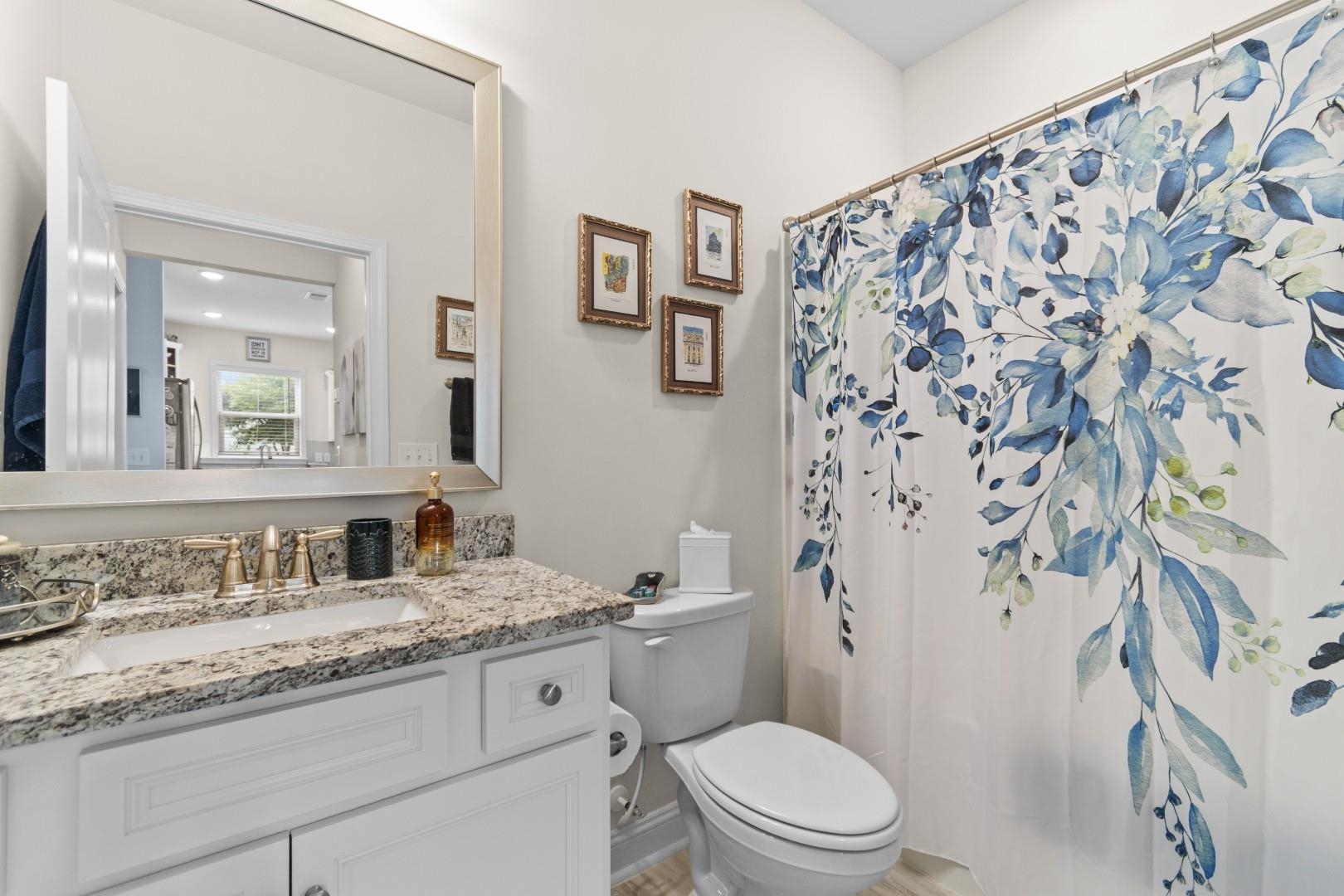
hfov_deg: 100.4
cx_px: 672
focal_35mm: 15
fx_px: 560
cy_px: 448
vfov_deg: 77.3
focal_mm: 10
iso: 100
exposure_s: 1/13
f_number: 4.5
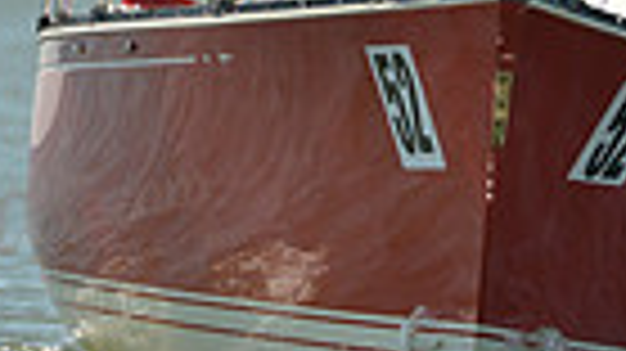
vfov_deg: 0.7
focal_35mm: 1753
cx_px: 446
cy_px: -47
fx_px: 29081
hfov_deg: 1.2
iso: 200
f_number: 4.5
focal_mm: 400
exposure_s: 1/1600
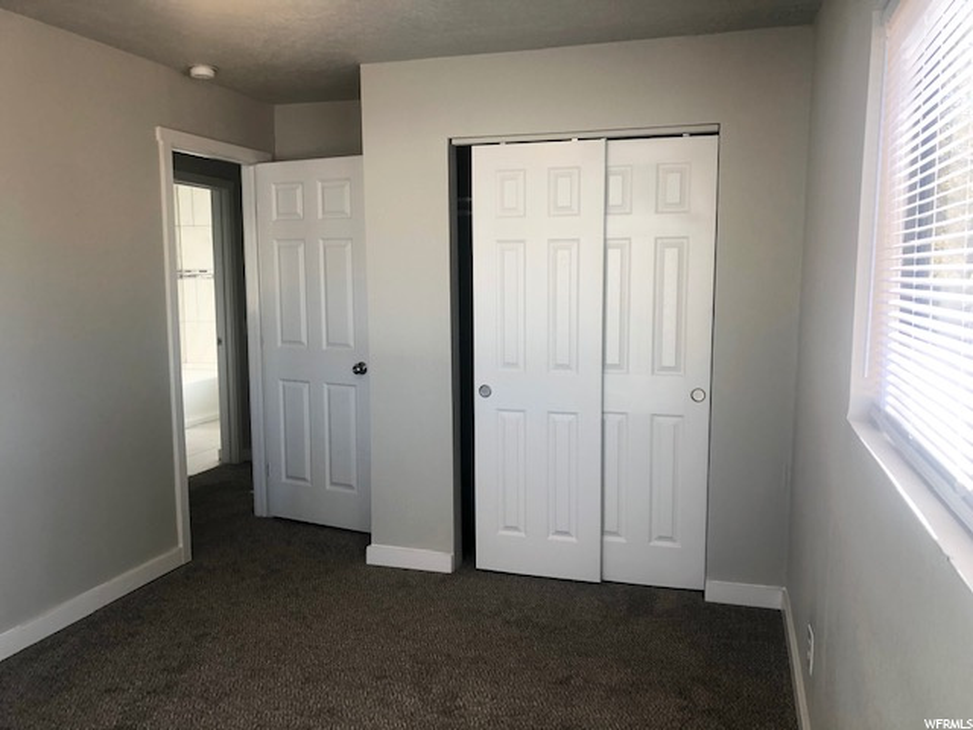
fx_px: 787
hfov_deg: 63.4
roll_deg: -0.1
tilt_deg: -6.3
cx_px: 486
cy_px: 365
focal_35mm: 28
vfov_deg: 49.7
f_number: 1.8
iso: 64
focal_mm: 4
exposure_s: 1/120
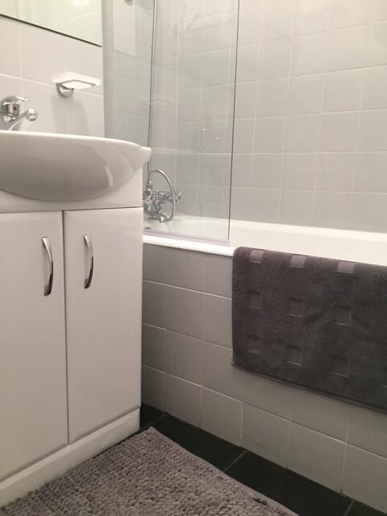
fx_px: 432
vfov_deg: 61.7
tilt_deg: -9.7
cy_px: 258
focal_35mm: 29
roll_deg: -2.0
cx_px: 194
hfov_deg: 48.2
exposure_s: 1/33
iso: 200
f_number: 2.2
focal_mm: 4.15
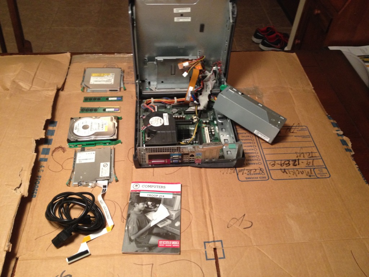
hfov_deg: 52.6
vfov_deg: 40.7
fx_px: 373
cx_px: 184
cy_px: 138
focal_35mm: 35
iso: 250
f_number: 2.4
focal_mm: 4.28
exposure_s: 1/20
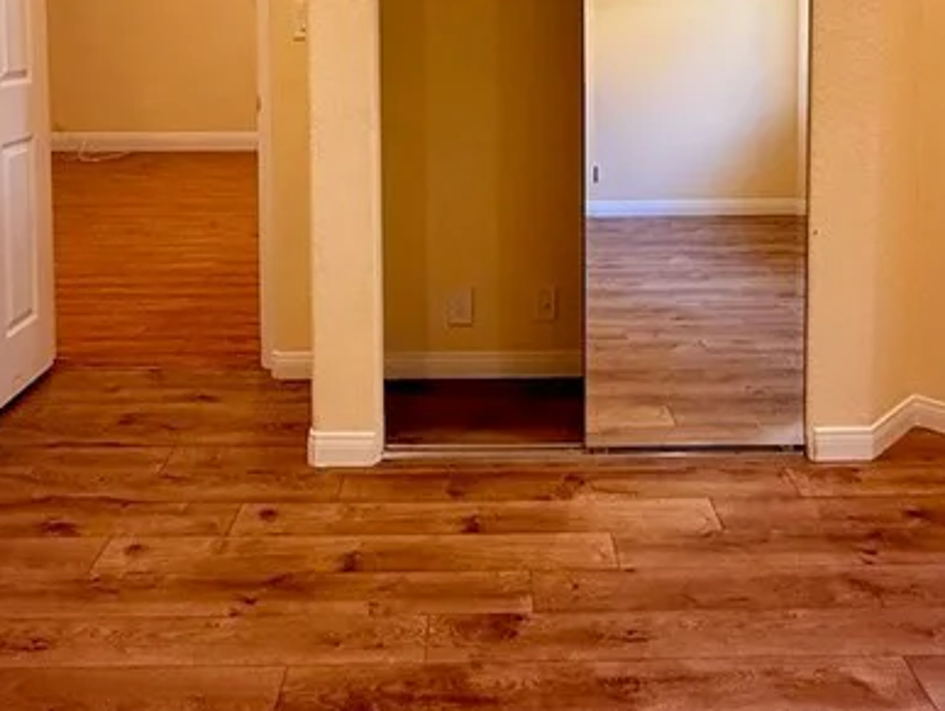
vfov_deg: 36.2
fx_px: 1011
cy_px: 64
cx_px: 501
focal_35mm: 37
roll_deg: -0.2
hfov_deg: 50.1
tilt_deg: -3.0
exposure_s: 1/99
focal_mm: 2.22
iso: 250
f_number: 2.2
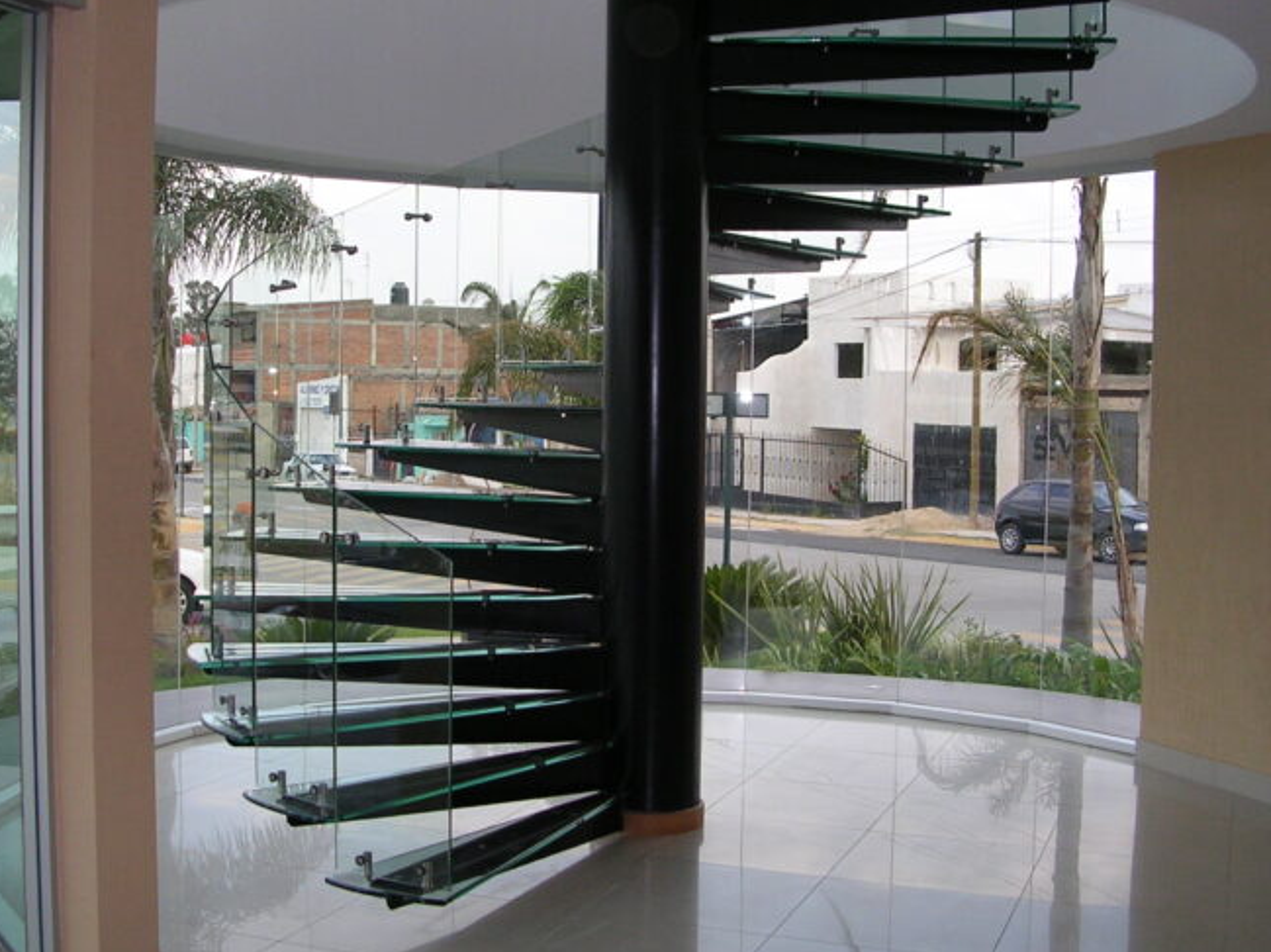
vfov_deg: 32.1
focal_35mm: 45
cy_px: 454
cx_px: 582
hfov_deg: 42.1
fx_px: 1651
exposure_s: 1/260
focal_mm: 5.8
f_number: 2.8
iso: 71
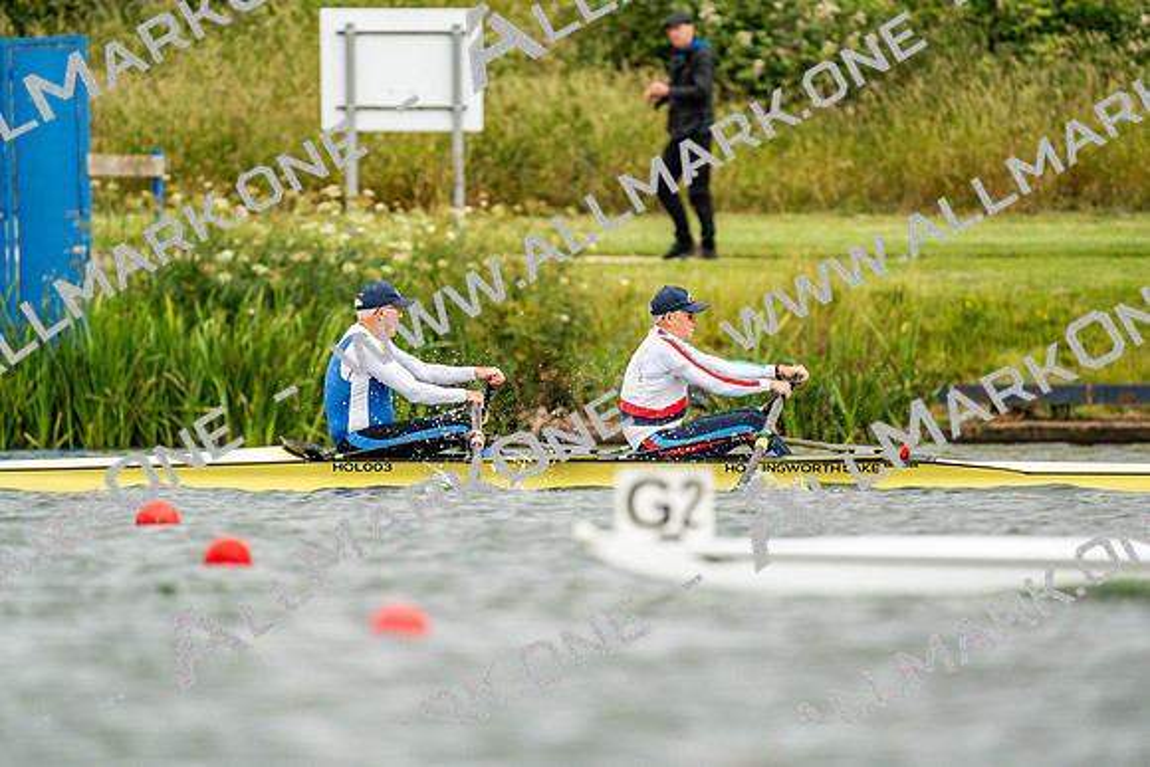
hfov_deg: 3.4
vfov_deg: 2.3
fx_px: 19170
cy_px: 384
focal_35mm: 600
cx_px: 575
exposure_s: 1/2000
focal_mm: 600
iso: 1000
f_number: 6.3
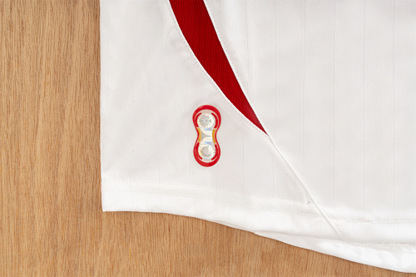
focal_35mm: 55
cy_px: 138
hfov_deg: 36.3
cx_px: 208
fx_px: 635
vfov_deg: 24.6
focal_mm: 55
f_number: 11
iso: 100
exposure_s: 1/125
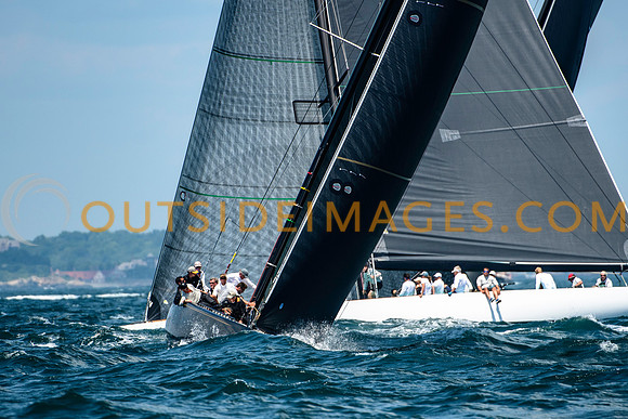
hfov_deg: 3.3
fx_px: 11026
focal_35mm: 632
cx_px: 314
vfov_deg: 2.2
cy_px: 210
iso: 400
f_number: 5.6
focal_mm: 400
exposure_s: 1/2000
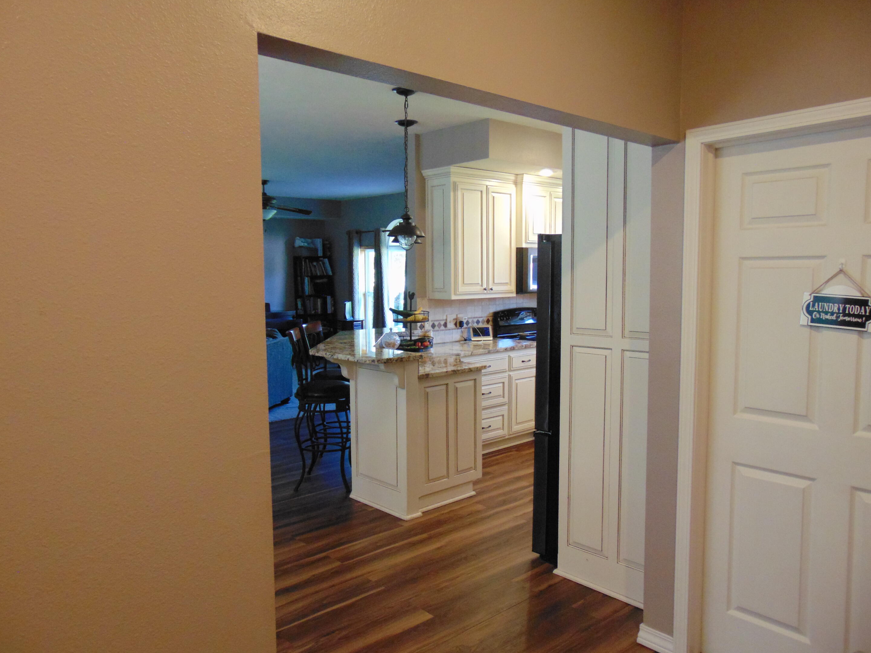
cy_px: 333
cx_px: 424
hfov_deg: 67.3
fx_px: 654
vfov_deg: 53.0
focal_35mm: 26
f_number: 3
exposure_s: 1/30
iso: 320
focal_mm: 4.5
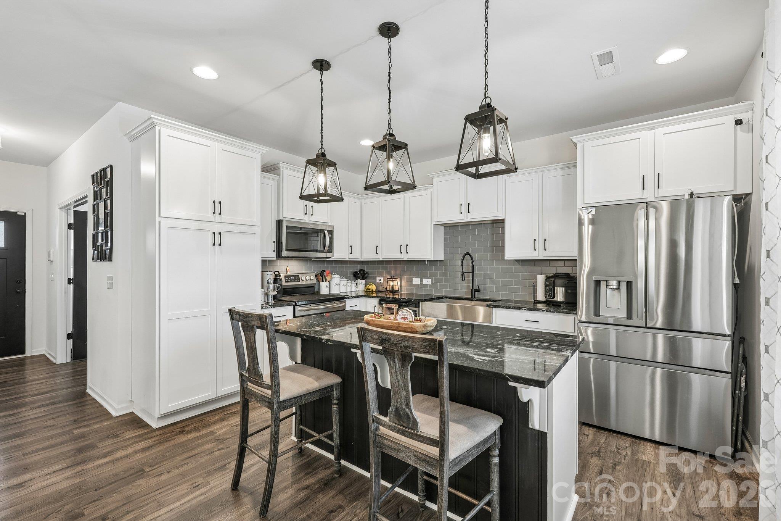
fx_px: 347
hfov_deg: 96.7
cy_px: 260
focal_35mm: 16
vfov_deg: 73.7
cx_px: 390
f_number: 8
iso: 400
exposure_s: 1/5
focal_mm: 16
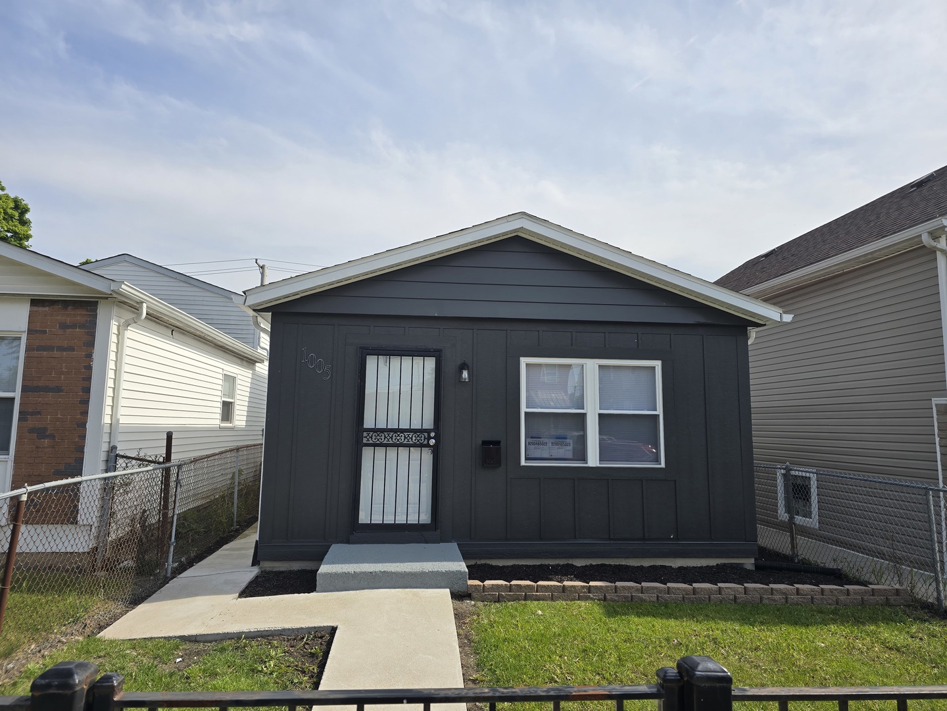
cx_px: 474
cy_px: 356
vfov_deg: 58.9
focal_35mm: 23
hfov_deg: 73.9
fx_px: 629
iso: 12
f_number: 1.7
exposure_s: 1/799
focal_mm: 6.3
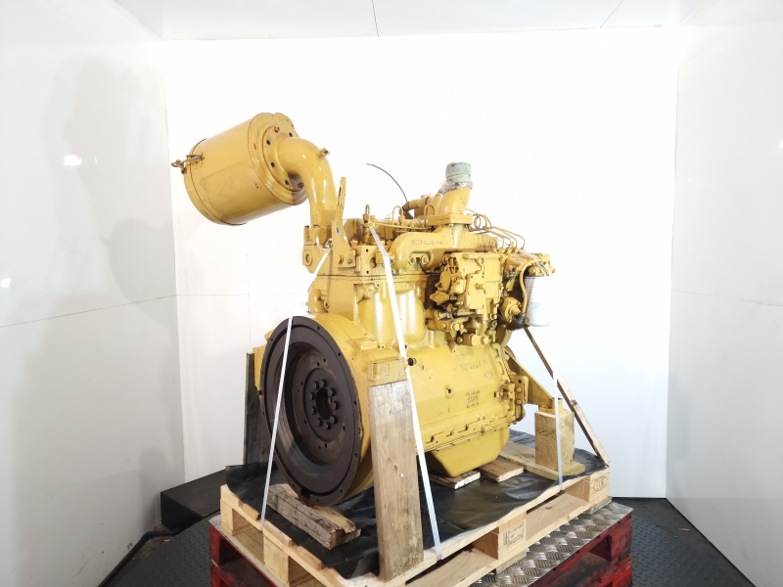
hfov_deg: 73.9
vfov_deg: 58.9
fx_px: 520
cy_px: 294
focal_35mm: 23
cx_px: 392
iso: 80
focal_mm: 6.4
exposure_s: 1/50
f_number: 1.8
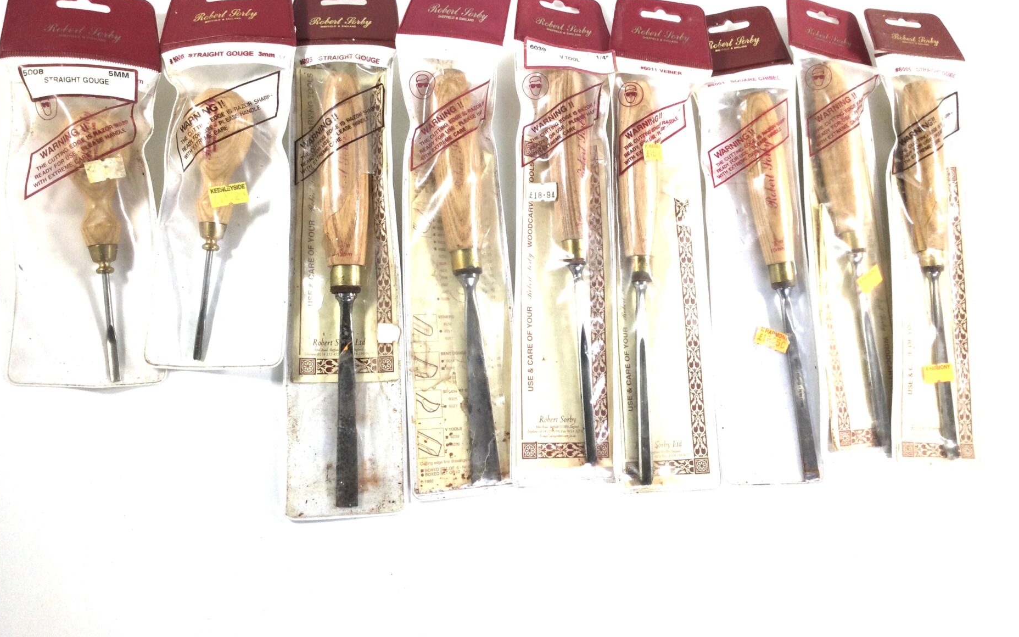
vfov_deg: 37.2
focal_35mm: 34
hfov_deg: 56.7
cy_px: 260
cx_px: 511
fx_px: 944
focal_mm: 3.3
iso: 32
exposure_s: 1/100
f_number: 2.4
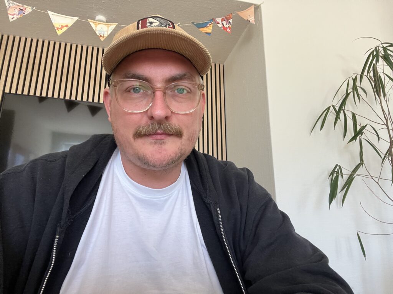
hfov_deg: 73.9
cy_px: 147
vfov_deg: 58.9
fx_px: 261
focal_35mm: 23
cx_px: 196
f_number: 2.2
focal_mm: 2.71
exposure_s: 1/60
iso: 200
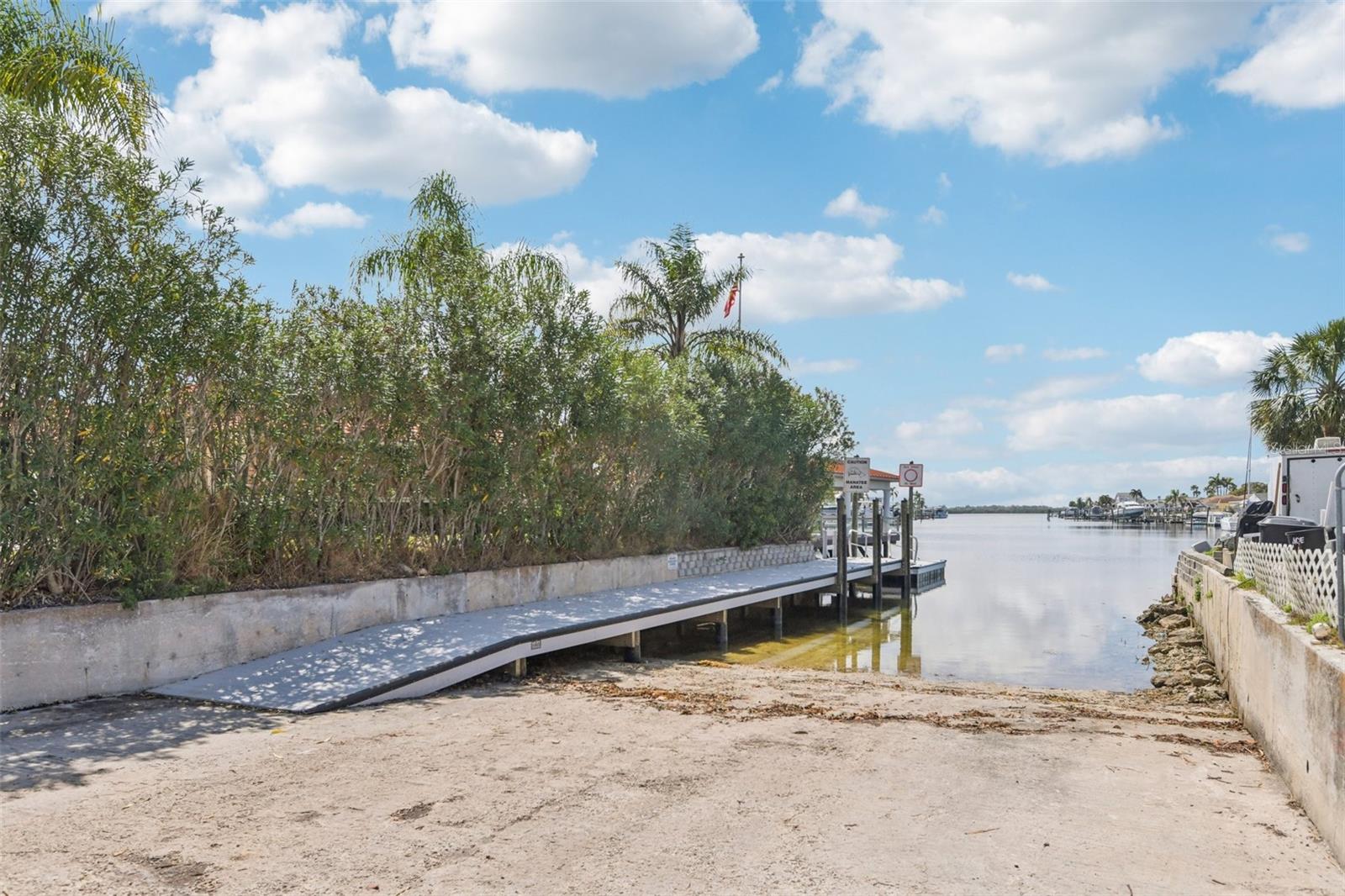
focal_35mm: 22
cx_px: 672
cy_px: 448
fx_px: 822
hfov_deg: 78.6
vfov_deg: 57.2
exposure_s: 1/2000
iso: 400
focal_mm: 22
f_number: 8
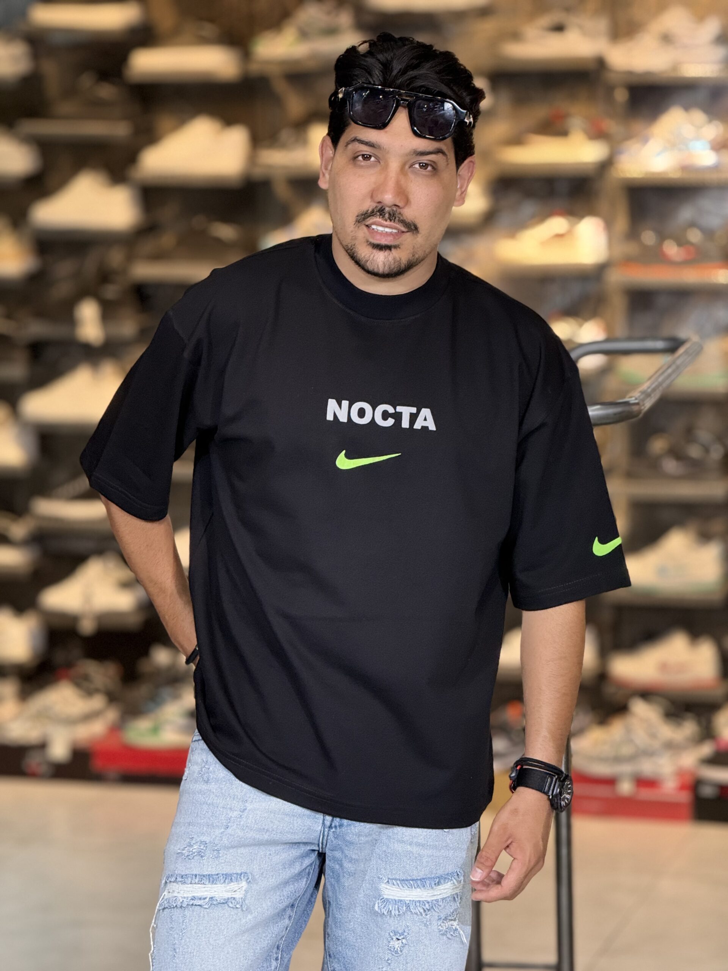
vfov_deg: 16.4
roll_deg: +0.5
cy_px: 486
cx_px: 364
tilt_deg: -5.8
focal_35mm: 120
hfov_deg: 12.3
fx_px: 3365
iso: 250
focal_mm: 15.66
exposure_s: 1/100
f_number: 2.8
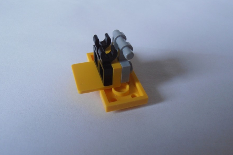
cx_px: 115
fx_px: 252
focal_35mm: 39
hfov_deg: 49.6
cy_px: 85
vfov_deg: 34.2
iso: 125
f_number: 3.9
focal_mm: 6.61
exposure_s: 1/40
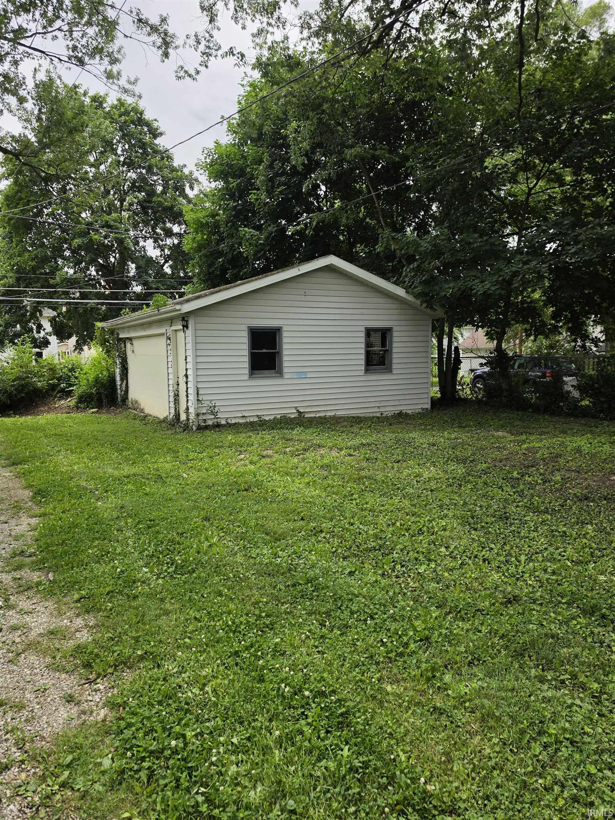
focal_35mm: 23
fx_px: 545
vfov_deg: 73.9
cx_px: 308
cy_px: 410
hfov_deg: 58.9
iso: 64
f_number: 1.4
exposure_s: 1/6352
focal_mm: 6.5
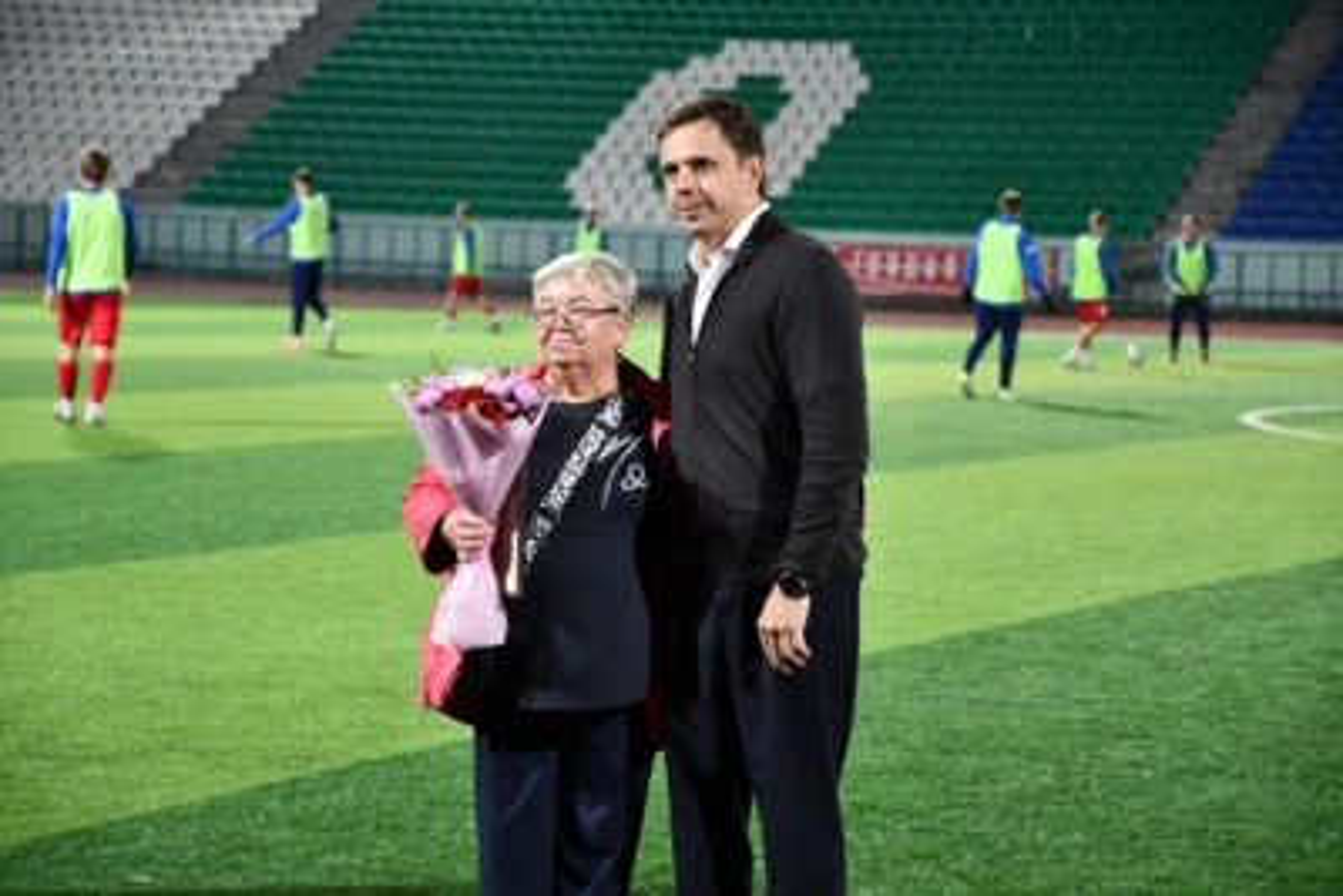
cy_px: 448
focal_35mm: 142
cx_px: 672
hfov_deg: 14.4
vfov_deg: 9.7
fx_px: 5299
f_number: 5.3
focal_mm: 95
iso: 1250
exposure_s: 1/60
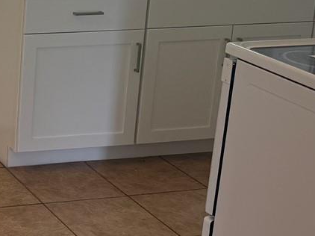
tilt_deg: -13.6
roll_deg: -3.0
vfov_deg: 16.1
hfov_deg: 19.4
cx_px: -129
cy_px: 40
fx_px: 828
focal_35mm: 91
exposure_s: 1/234
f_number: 1.78
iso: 100
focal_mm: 6.76
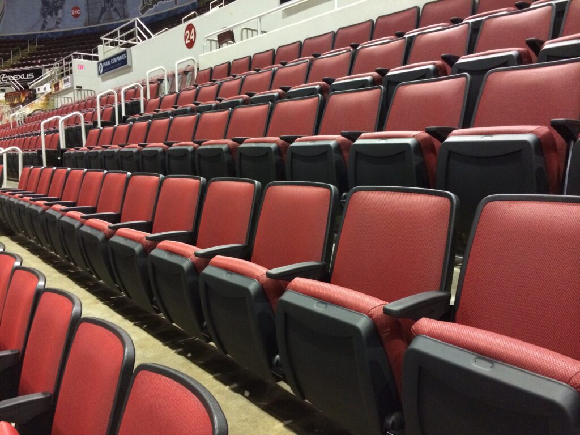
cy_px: 218
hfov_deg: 60.0
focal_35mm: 30
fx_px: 503
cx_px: 290
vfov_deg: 46.8
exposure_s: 1/15
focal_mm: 4.12
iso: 400
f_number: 2.2
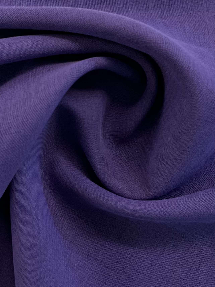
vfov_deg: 67.3
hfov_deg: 53.1
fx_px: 215
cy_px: 144
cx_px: 108
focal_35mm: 26
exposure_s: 1/120
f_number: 1.5
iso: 125
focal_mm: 5.7
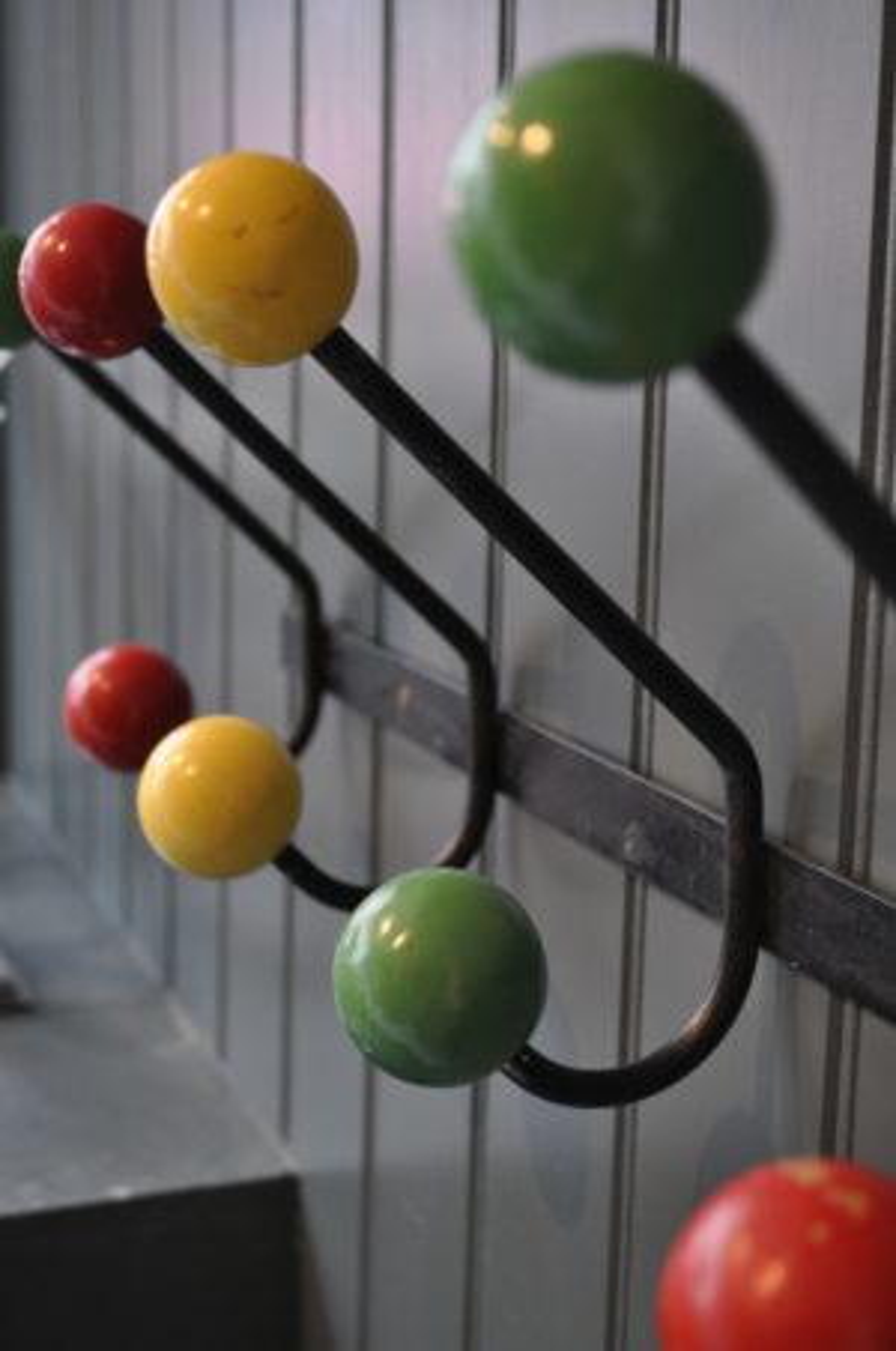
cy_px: 676
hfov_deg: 23.7
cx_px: 448
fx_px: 2134
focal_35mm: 57
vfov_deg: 35.1
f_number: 5
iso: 640
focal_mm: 38
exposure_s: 1/60
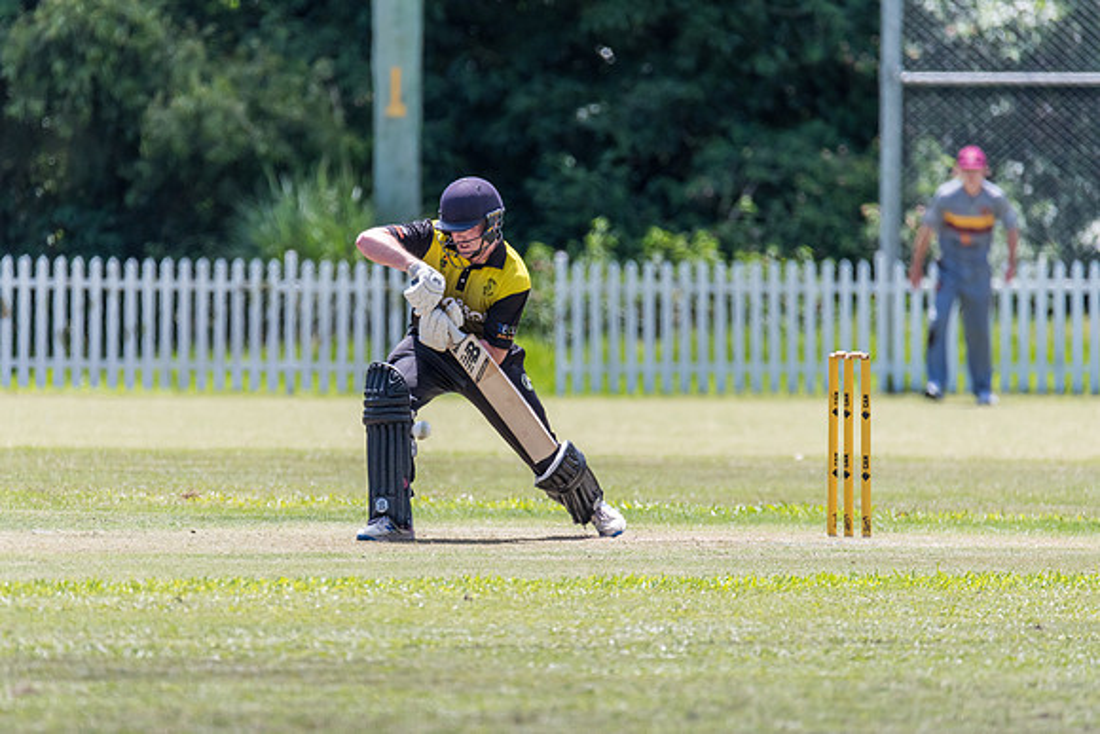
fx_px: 19287
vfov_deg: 2.2
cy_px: 364
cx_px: 522
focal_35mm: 631
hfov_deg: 3.3
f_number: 6.3
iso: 900
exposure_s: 1/2000
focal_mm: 600
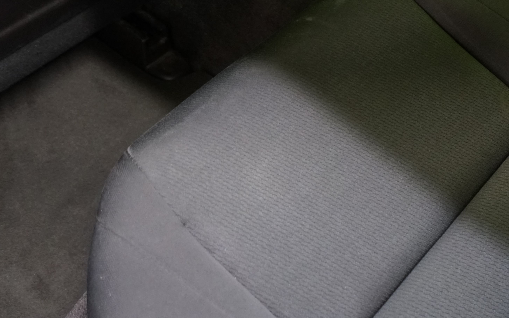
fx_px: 902
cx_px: 362
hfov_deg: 31.1
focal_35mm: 65
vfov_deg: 19.5
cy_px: 4
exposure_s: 1/20
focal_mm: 31
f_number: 4
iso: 2500
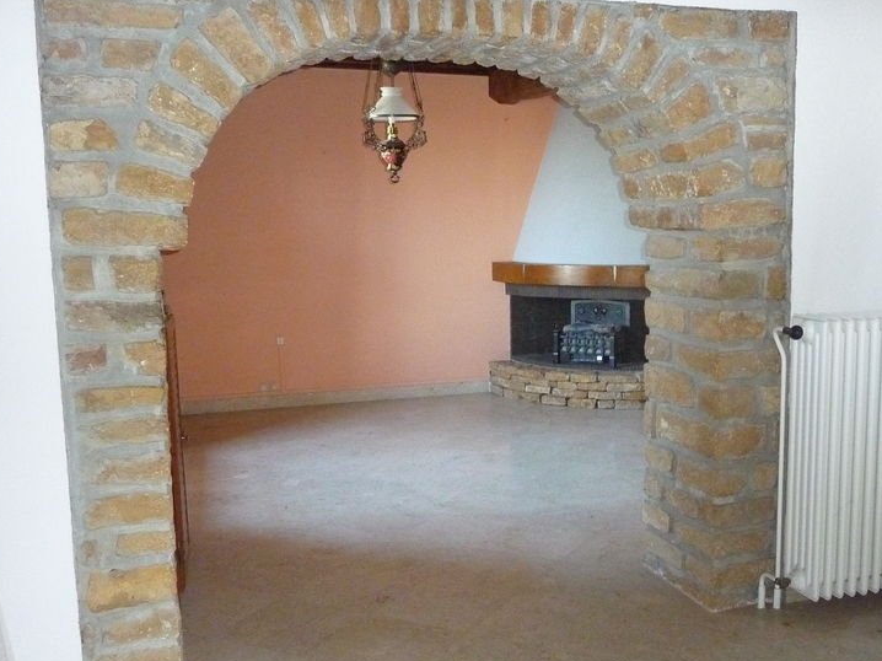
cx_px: 537
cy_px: 342
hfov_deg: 47.5
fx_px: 993
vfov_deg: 36.8
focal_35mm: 39
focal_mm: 4.7
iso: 640
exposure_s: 1/30
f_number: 3.3
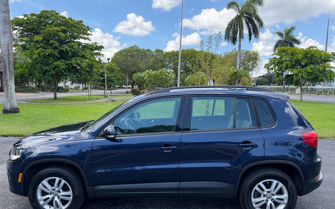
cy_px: 113
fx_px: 237
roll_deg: -0.5
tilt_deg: -6.6
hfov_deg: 70.4
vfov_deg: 47.5
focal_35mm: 26
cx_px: 166
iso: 100
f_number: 1.78
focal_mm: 6.76
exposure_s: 1/1653
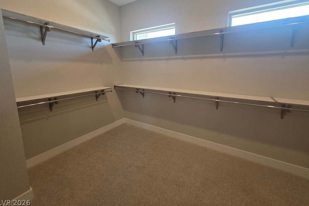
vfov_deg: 80.7
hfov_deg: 104.3
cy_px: 88
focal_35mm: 14
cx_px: 156
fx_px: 120
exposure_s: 1/120
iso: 160
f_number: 1.9
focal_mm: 2.2
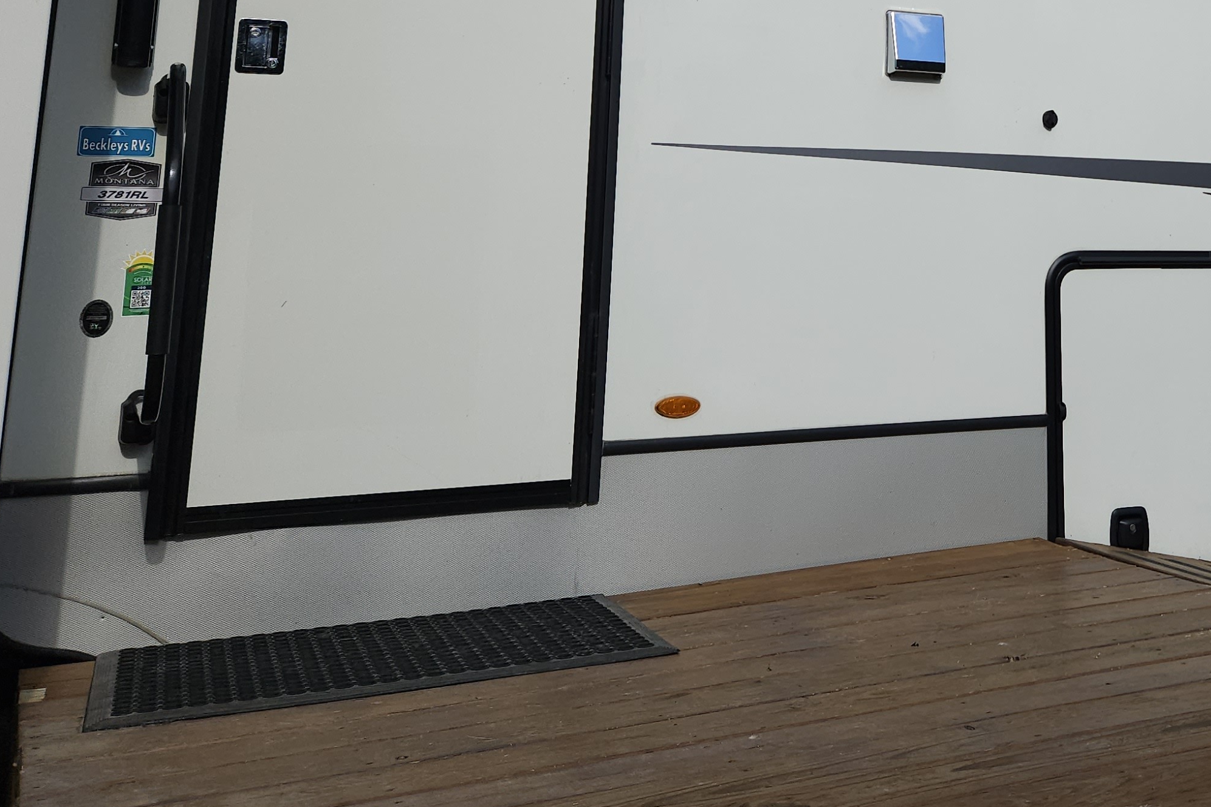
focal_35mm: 48
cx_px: 1062
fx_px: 1615
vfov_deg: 26.3
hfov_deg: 38.6
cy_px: -43
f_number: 1.8
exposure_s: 1/3624
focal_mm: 5.4
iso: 50
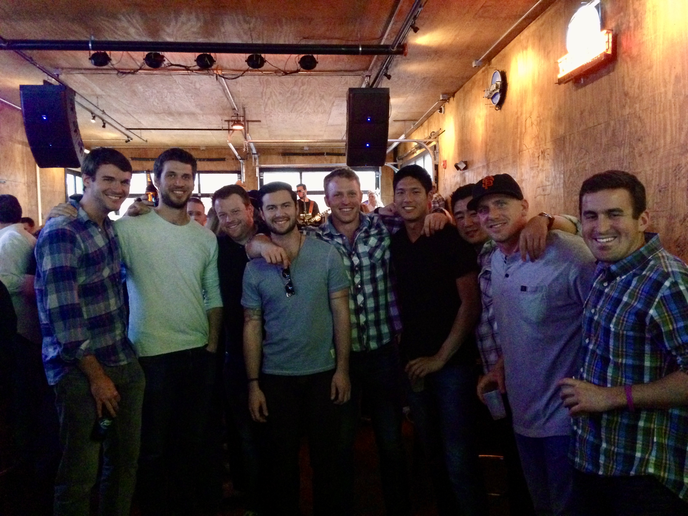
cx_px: 344
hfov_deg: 55.4
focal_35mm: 33
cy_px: 258
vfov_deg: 42.9
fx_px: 656
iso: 800
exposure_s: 1/15
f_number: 2.4
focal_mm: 4.12
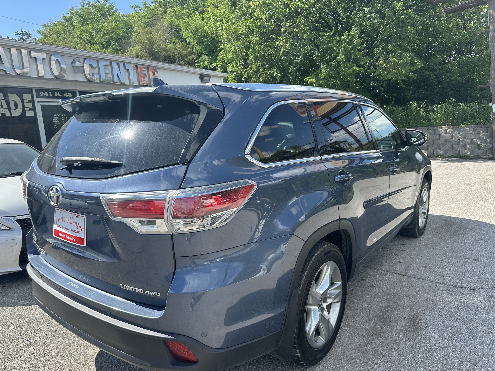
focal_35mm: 24
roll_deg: +5.5
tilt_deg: -5.8
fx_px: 343
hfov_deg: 71.6
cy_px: 186
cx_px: 248
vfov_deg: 56.8
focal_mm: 6.86
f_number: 1.78
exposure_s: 1/1721
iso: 80
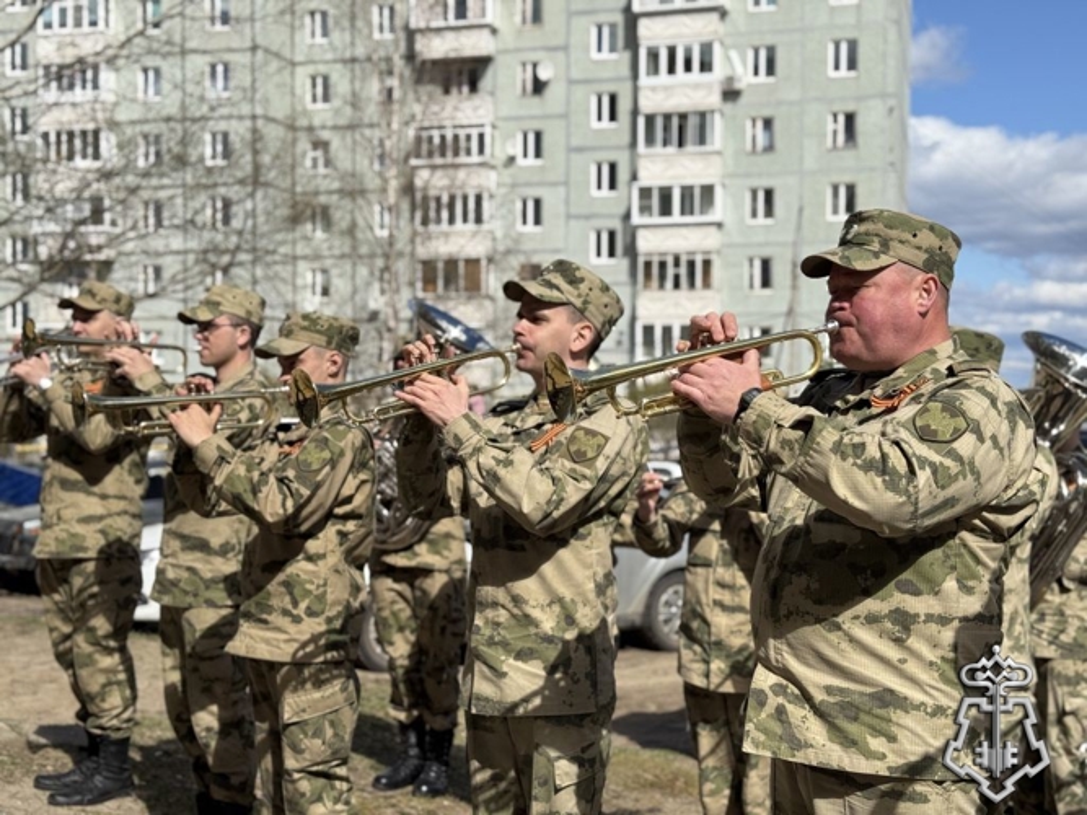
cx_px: 544
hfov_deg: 39.7
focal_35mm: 48
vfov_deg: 30.3
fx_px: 1507
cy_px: 408
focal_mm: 6.76
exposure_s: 1/6536
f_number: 1.78
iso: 64
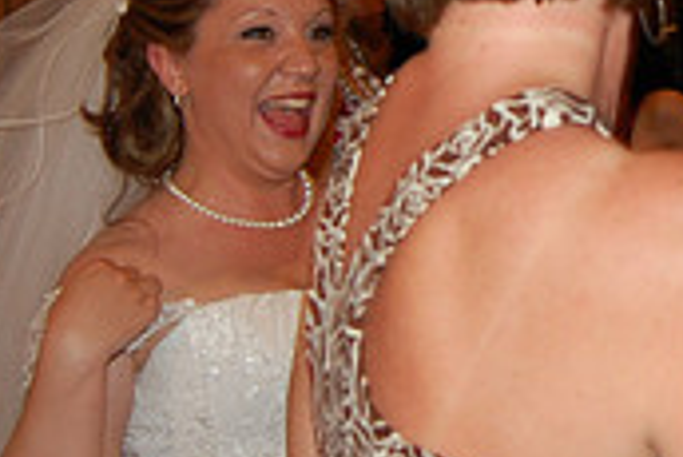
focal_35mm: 101
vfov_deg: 13.4
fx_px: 1918
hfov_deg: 19.8
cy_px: 4
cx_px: 615
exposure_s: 1/60
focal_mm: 20
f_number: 3.8
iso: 400
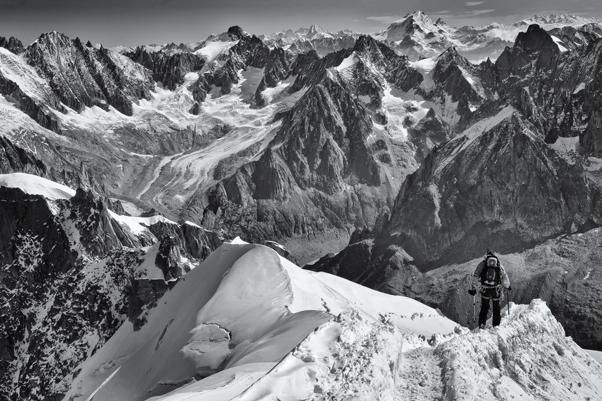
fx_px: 1003
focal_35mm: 60
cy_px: 200
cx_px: 301
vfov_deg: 22.6
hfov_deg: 33.4
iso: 200
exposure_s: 1/160
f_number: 11
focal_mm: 60
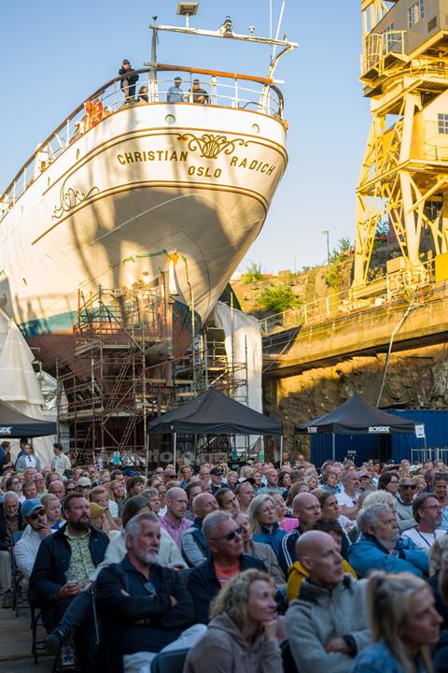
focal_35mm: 50
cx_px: 224
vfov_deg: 39.6
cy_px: 336
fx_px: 933
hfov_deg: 27.0
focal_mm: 50
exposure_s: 1/400
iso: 200
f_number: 2.8
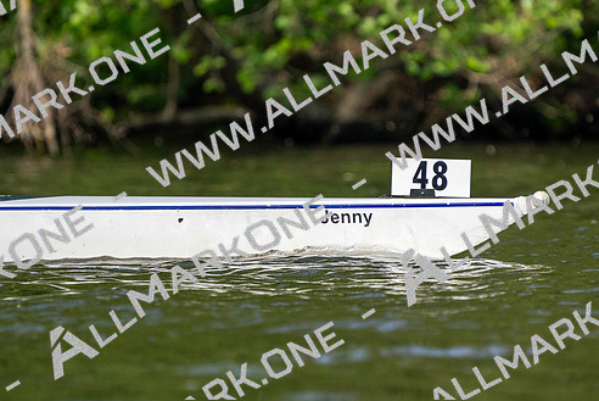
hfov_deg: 1.9
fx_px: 17652
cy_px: 191
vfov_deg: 1.3
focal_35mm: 1060
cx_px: 297
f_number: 6.3
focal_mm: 600
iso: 500
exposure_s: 1/1250
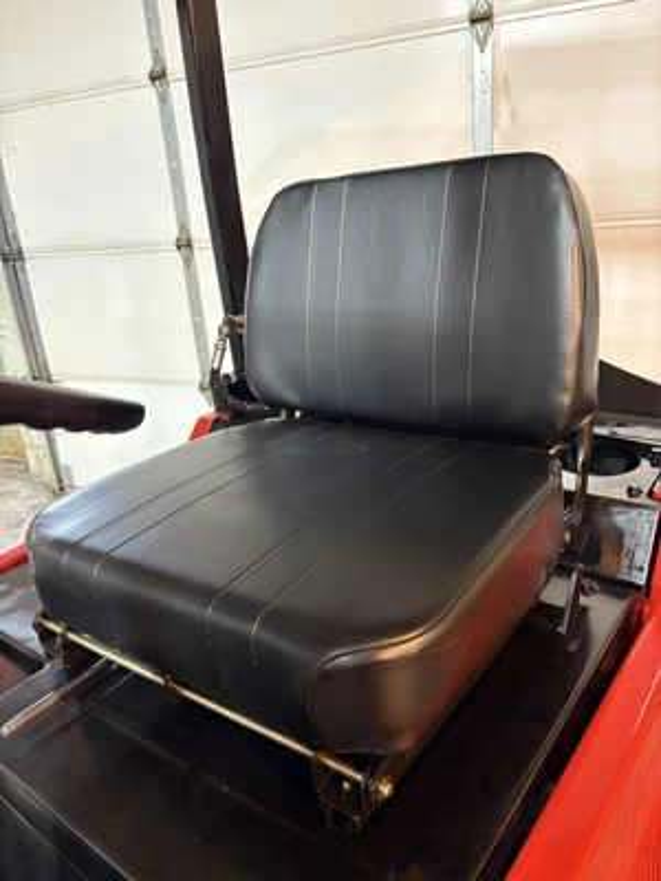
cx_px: 330
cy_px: 440
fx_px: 662
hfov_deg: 53.1
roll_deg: +5.2
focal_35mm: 26
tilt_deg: -17.8
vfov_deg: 67.3
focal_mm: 5.96
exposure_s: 1/60
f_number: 1.6
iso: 400
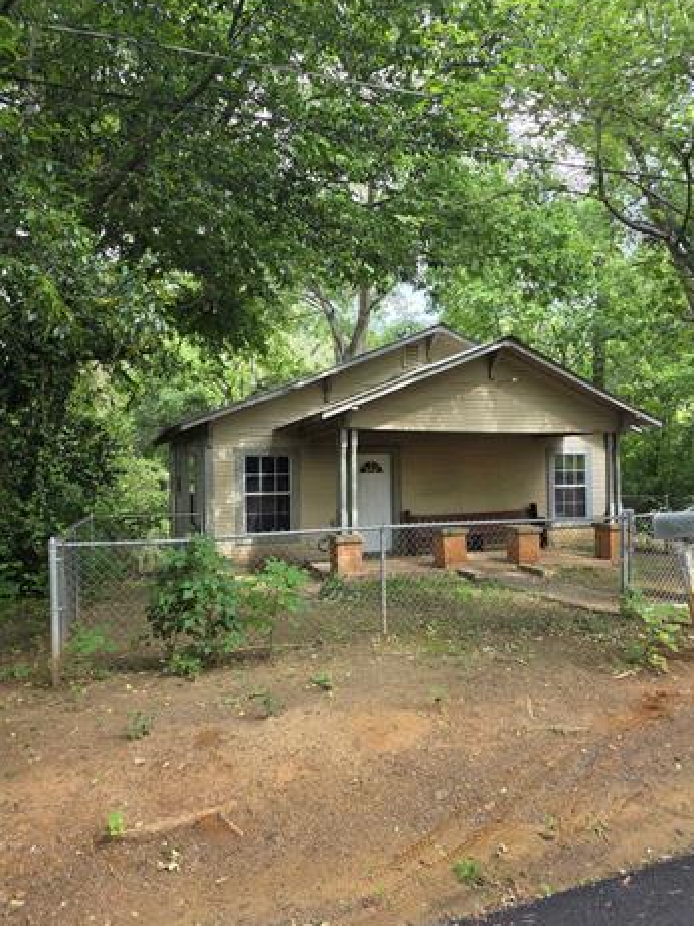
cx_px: 360
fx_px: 642
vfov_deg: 71.6
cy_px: 459
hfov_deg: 56.8
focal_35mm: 24
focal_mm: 6.3
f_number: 1.7
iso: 50
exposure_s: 1/180
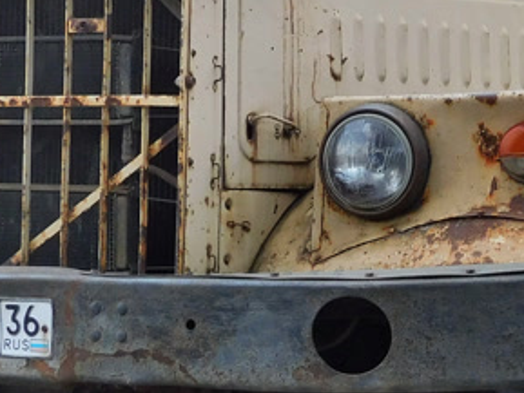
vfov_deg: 8.8
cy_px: 120
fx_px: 2544
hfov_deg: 11.7
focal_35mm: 168
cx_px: 415
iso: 140
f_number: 4
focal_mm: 8.1
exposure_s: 1/250
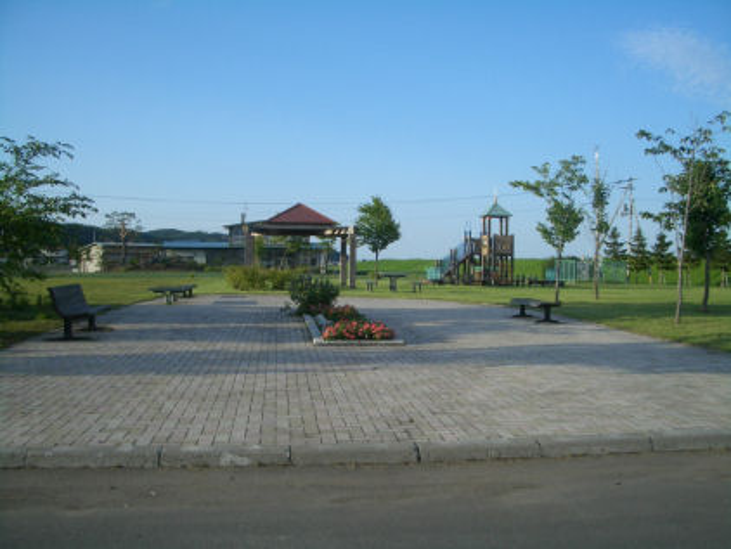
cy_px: 274
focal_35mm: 35
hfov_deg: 52.6
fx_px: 740
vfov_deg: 40.7
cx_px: 366
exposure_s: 1/400
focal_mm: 5.8
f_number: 4.3
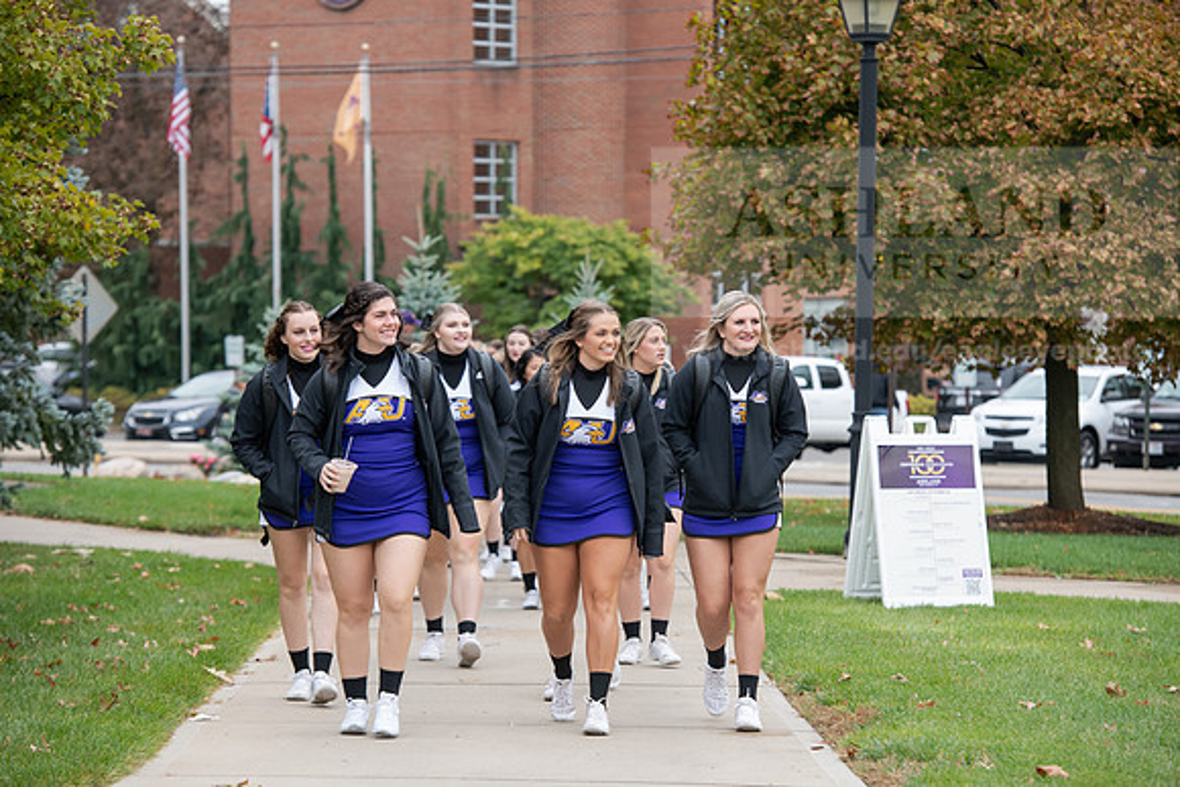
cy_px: 394
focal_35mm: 135
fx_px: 4426
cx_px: 590
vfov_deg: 10.2
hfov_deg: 15.2
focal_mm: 135
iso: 400
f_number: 5
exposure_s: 1/320
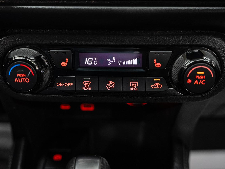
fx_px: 286
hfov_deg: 42.9
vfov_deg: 32.9
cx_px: 110
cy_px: 85
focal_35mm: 44
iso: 1000
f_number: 3.5
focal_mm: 37.8
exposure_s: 1/40
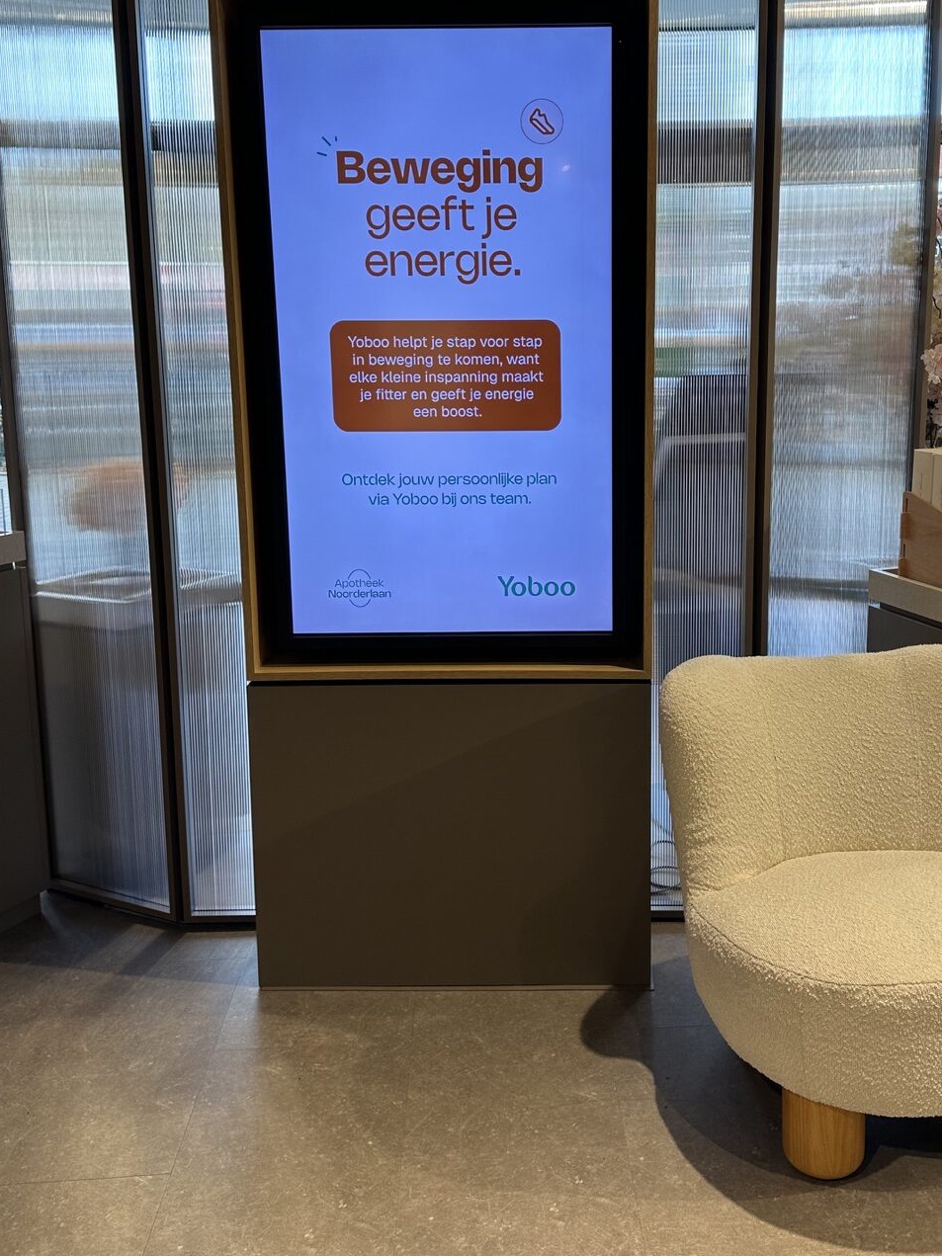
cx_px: 566
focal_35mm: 34
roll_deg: -0.8
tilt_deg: -9.4
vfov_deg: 53.8
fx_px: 1234
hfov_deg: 41.6
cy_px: 535
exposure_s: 1/100
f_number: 1.78
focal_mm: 6.86
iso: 64
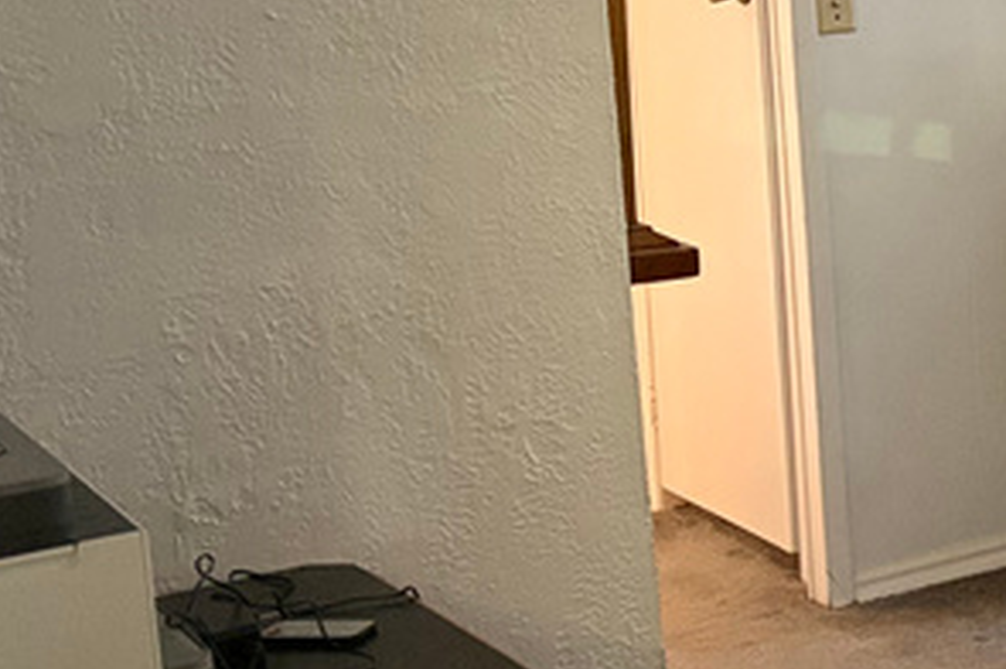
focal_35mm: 94
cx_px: 1640
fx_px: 2624
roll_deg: +2.0
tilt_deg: -8.3
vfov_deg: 14.4
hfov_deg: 18.4
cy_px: 102
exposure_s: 1/40
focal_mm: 5.96
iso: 400
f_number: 1.6
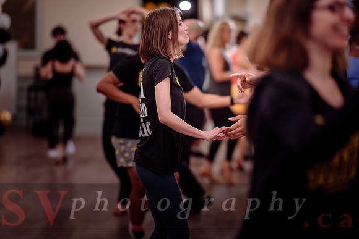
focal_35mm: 105
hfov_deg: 19.5
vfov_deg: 13.0
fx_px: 1047
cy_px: 120
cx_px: 180
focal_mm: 105
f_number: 1.8
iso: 800
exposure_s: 1/250
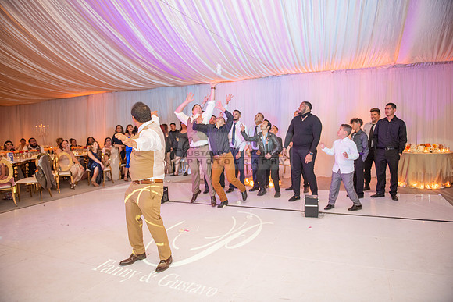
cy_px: 151
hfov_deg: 73.7
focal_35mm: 24
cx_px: 226
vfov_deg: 53.2
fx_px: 302
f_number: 2.8
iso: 1000
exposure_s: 1/160
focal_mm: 24
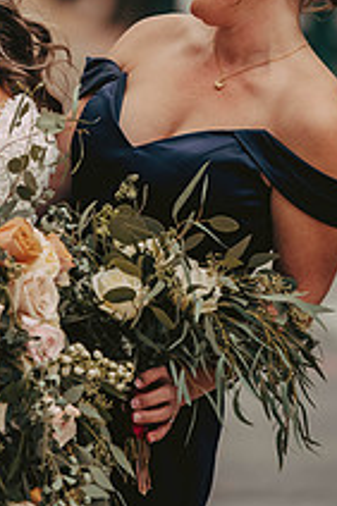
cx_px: 76
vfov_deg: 5.1
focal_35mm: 404
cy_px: 45
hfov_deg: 3.4
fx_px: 5682
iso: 1250
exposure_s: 1/3200
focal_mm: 190
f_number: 3.2
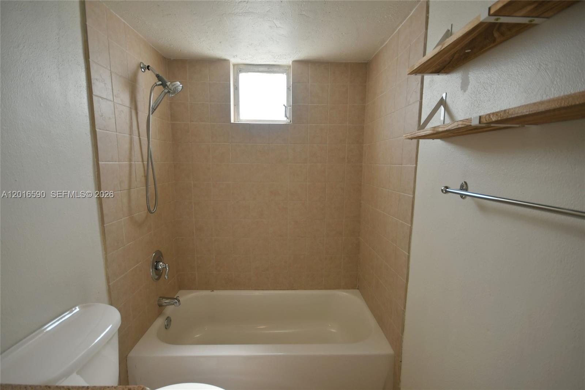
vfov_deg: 72.0
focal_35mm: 16
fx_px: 268
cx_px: 292
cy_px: 195
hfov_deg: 95.0
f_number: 4.2
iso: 450
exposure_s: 1/100
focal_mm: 11
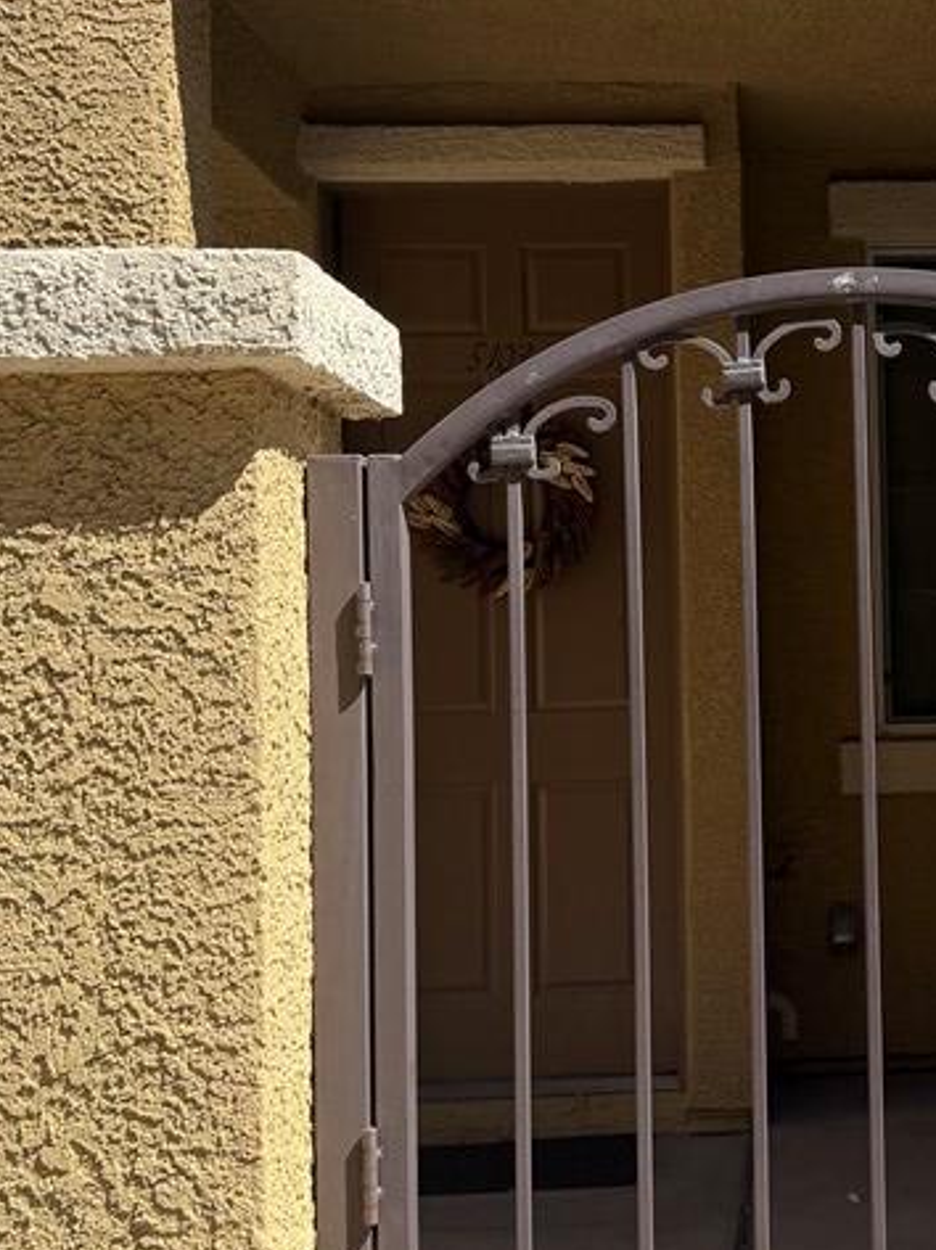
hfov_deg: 26.4
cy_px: 610
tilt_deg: +1.1
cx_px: 952
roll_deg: +1.0
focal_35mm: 52
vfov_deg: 36.8
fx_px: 1877
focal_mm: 6.76
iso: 80
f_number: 1.78
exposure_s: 1/3145
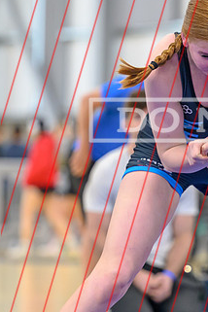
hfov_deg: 3.8
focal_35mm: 361
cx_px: 190
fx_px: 3128
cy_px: 152
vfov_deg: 5.7
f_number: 2.8
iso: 2500
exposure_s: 1/800
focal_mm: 125
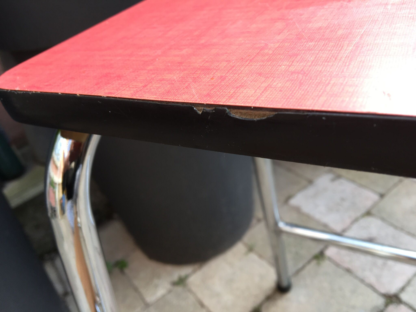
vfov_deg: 48.2
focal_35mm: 29
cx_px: 208
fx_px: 349
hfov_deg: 61.7
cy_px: 156
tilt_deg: -33.9
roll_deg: +16.3
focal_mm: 4.15
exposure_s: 1/50
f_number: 2.2
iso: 25
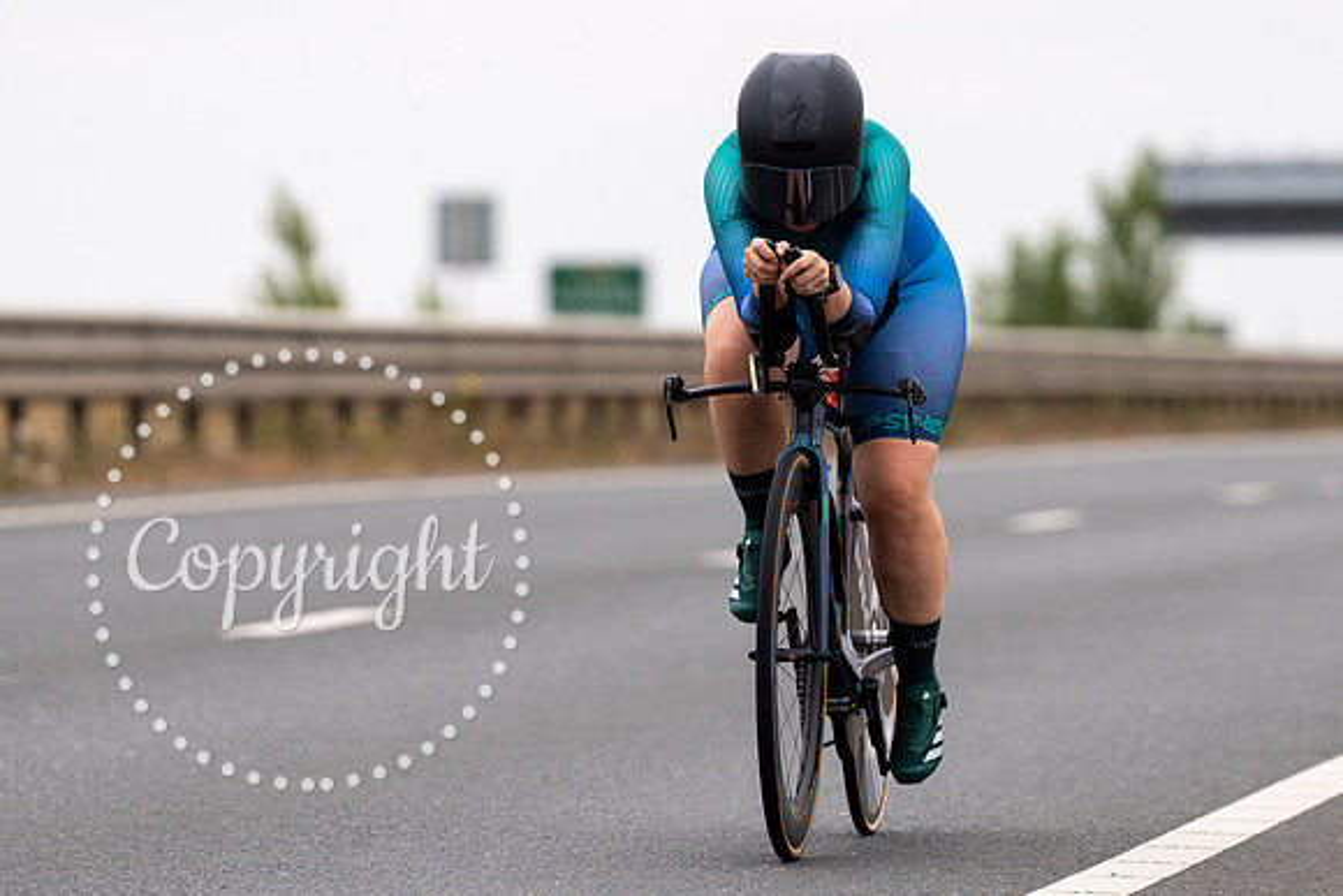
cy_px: 479
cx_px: 816
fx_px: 10834
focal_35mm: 290
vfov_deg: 4.7
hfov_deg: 7.1
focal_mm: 200
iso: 100
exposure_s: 1/800
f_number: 3.5
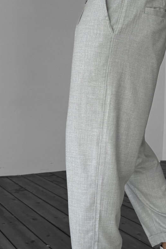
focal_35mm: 51
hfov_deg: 25.8
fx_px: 353
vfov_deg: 38.9
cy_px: 114
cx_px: 142
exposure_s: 1/430
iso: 80
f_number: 1.8
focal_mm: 6.76
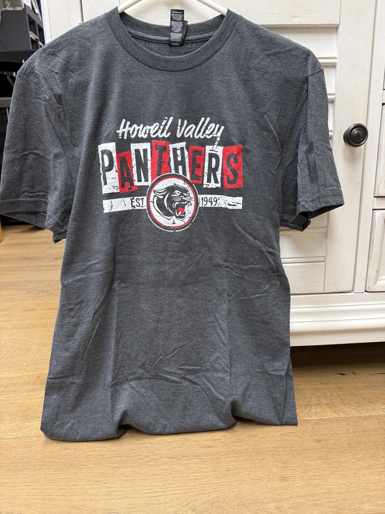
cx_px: 192
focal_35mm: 24
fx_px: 356
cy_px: 257
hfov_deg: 56.8
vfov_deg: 71.6
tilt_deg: -14.9
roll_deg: +2.8
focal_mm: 6.76
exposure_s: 1/60
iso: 160
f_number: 1.78
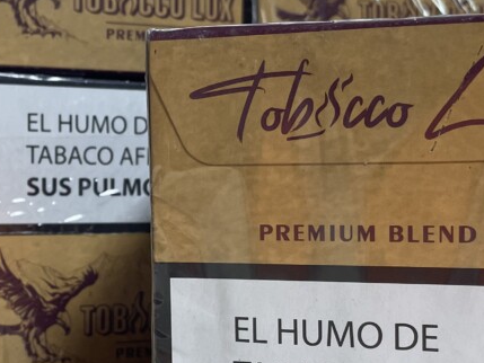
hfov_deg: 31.0
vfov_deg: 23.6
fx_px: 867
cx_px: 164
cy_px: 213
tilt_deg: -0.8
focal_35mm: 62
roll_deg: -1.5
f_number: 1.6
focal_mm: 4.2
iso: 250
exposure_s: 1/50
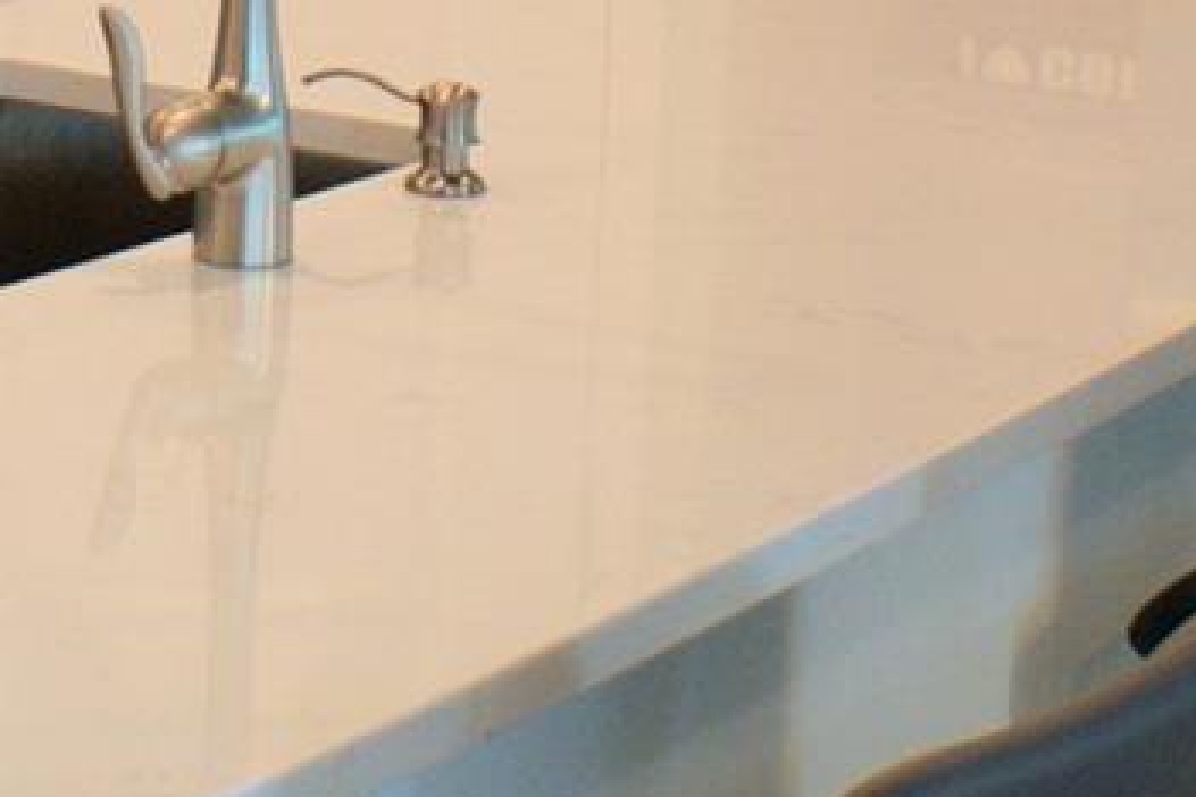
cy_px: -581
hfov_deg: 10.4
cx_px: 273
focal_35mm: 198
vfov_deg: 6.8
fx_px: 6587
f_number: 4.5
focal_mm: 29
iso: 400
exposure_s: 1/80
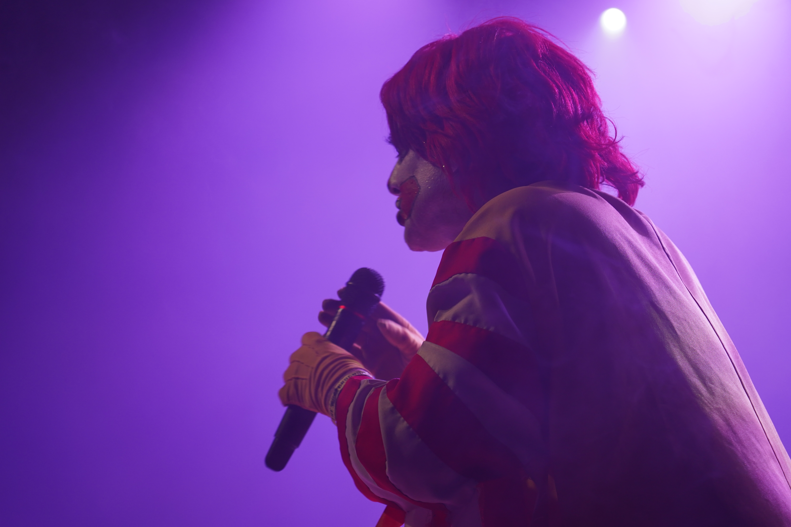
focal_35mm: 105
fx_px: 2307
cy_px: 264
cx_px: 396
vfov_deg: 13.0
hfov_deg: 19.5
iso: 1000
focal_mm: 105
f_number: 4
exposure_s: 1/160
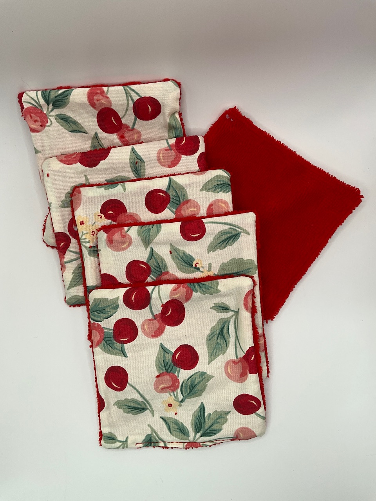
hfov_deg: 48.2
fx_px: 420
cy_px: 250
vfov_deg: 61.7
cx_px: 188
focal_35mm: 29
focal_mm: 3
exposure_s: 1/122
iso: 32
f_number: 1.8
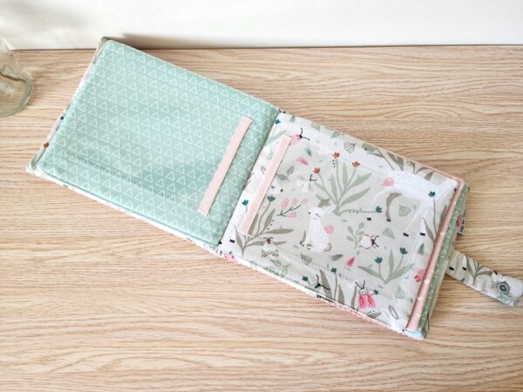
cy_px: 196
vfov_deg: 58.9
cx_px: 262
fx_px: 347
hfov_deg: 73.9
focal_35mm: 23
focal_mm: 6.4
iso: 200
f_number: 1.8
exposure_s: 1/120
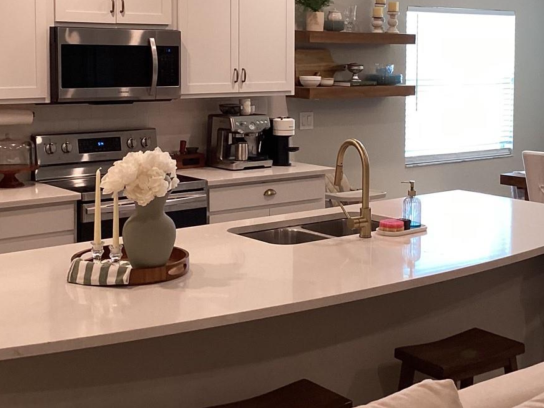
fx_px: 896
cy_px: 103
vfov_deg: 25.4
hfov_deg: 33.8
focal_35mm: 57
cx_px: 294
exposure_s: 1/60
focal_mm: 3.3
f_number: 2.4
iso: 125
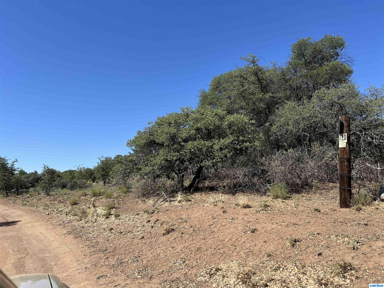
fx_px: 288
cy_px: 144
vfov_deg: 53.1
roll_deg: +3.8
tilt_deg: +7.8
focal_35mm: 26
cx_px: 192
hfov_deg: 67.3
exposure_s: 1/3460
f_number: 1.5
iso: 50
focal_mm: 5.7
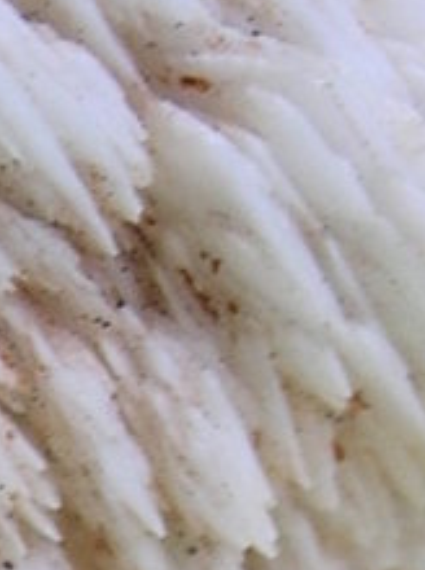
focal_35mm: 262
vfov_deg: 7.4
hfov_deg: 5.5
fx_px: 4306
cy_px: 974
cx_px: -571
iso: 50
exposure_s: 1/11.6
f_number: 2.7
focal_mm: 6
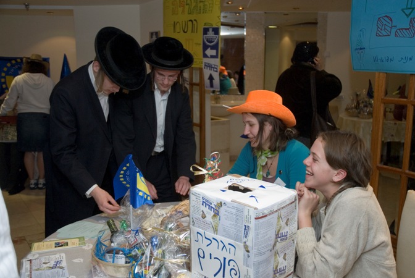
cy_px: 139
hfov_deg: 51.2
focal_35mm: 38
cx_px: 208
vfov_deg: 35.6
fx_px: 433
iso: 400
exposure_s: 1/125
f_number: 3.8
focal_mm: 25
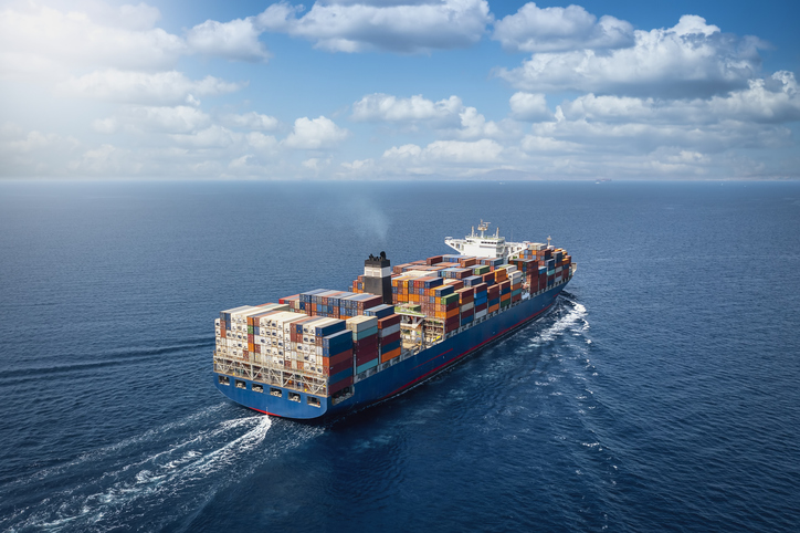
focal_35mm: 28
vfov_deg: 46.4
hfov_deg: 65.5
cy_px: 266
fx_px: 622
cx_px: 400
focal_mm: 10.26
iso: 100
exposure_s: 1/640
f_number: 6.3
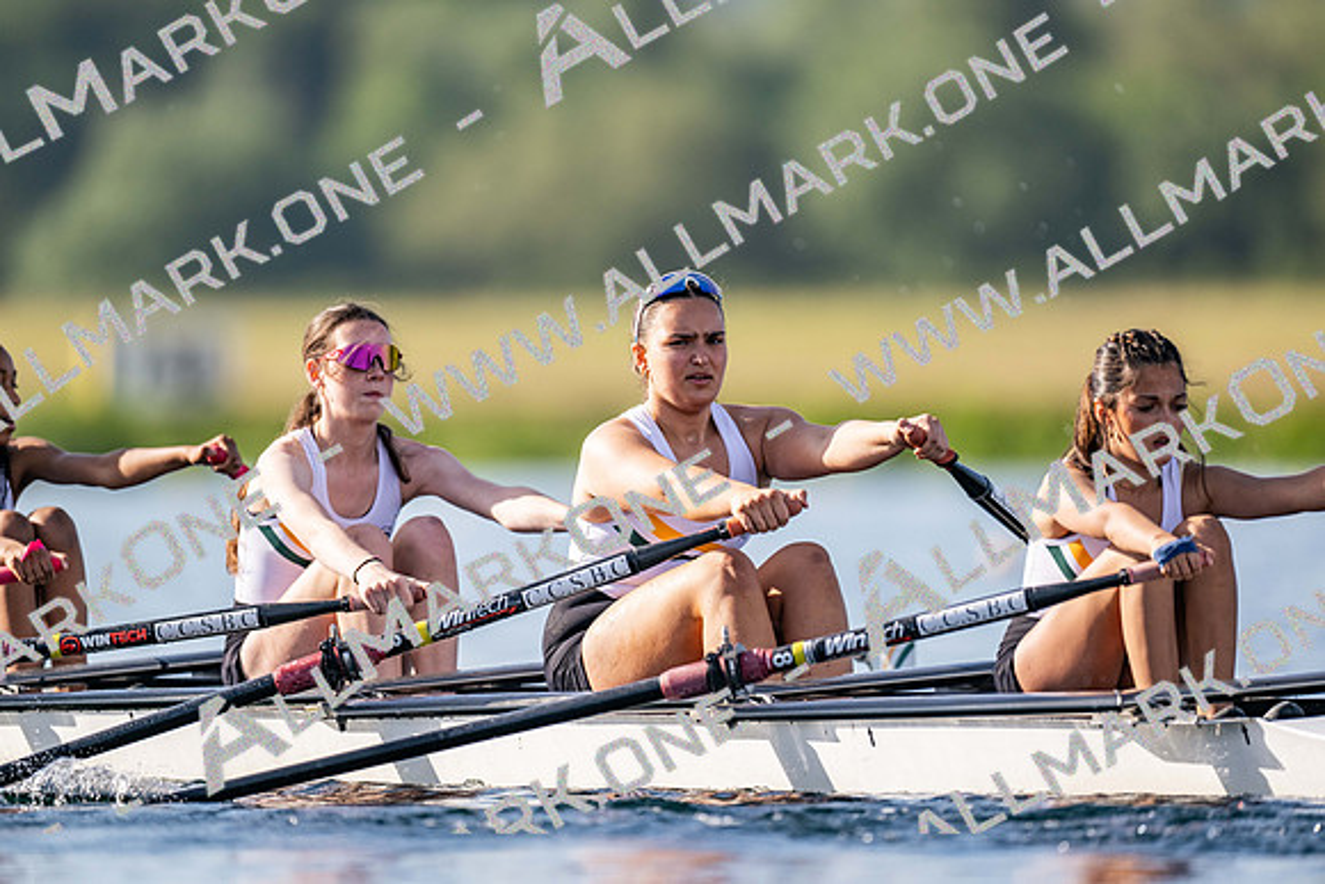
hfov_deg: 3.4
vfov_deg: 2.3
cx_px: 662
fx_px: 22087
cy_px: 442
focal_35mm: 600
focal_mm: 600
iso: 360
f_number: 4
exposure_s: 1/2500
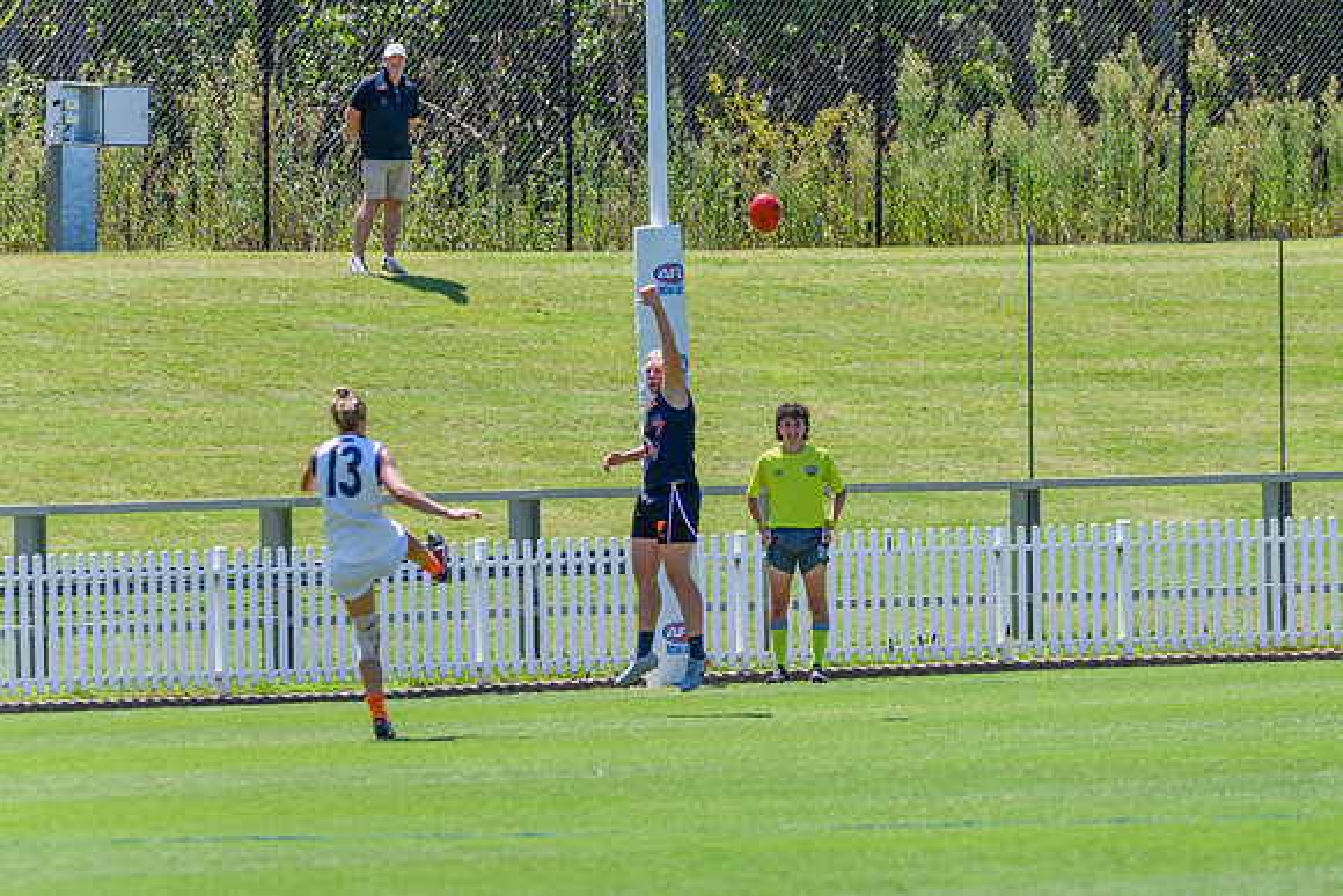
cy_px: 450
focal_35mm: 437
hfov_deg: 4.7
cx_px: 948
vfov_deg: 3.2
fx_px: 16294
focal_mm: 280
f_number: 6.3
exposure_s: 1/2000
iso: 800
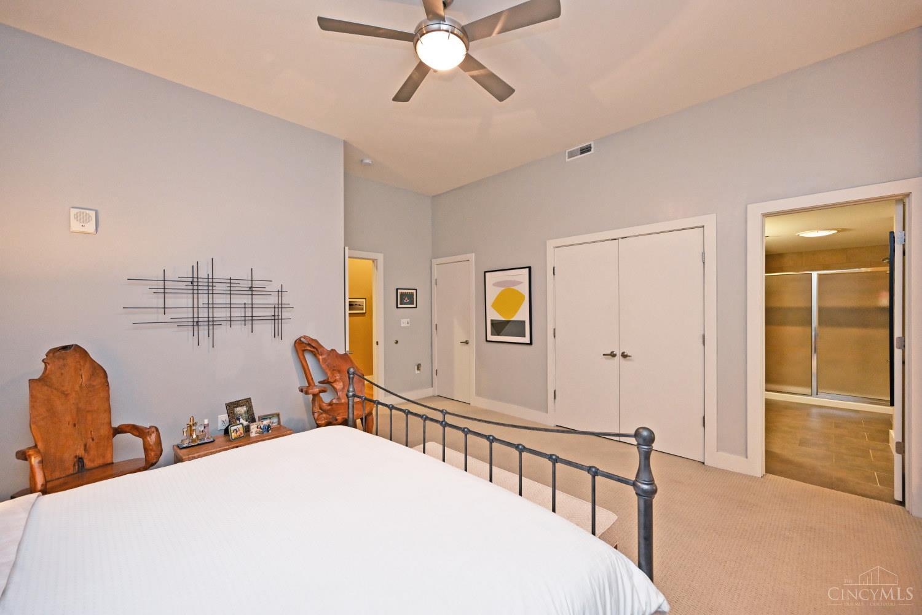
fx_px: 359
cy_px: 308
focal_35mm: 14
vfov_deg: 81.2
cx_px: 461
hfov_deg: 104.3
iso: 1000
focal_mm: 14
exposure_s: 1/60
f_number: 4
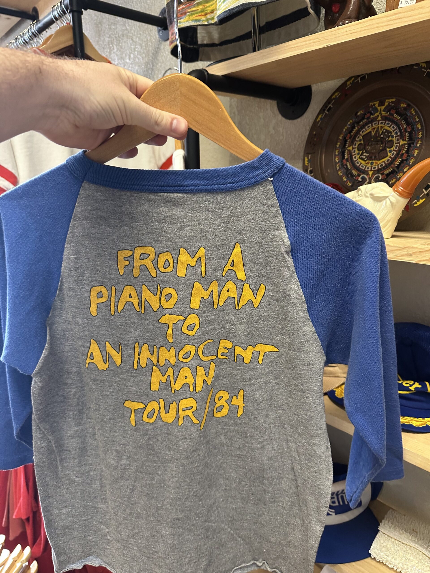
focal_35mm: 24
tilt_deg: -13.2
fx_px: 398
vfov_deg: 71.6
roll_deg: +2.7
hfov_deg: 56.8
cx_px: 215
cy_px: 286
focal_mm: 6.86
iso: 320
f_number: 1.78
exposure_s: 1/60
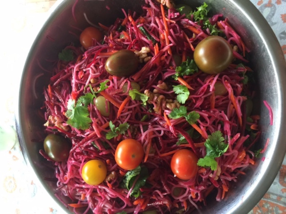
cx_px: 143
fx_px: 240
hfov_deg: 61.7
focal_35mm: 29
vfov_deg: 48.2
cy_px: 107
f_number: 2.2
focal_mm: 4.15
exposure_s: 1/33
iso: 80
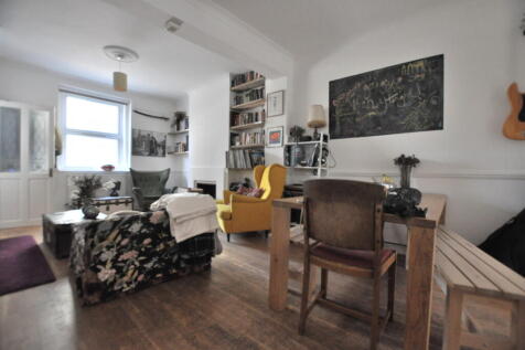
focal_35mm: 15
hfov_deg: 100.4
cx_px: 262
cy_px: 175
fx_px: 219
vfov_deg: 77.3
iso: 1600
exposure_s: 1/200
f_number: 4
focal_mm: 10
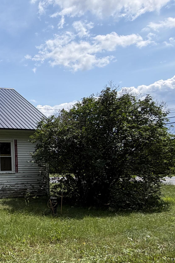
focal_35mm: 35
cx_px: -57
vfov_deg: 53.8
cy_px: 165
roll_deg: -0.3
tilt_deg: +0.1
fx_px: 255
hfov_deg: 29.7
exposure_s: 1/830
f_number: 2.2
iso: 20
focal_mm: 2.22
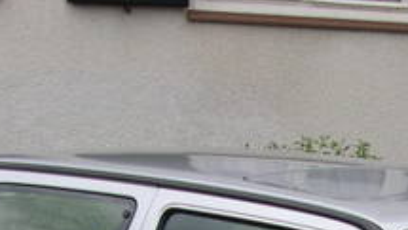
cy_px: 549
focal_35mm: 154
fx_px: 1666
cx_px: 486
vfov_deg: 7.4
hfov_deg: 13.6
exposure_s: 1/135
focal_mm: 8
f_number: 7.6
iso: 100
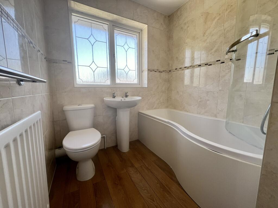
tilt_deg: -7.0
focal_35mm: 13
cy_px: 104
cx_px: 139
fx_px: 104
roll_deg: +0.2
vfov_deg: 89.9
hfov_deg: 106.2
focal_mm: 1.57
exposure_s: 1/99
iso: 32
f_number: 1.8
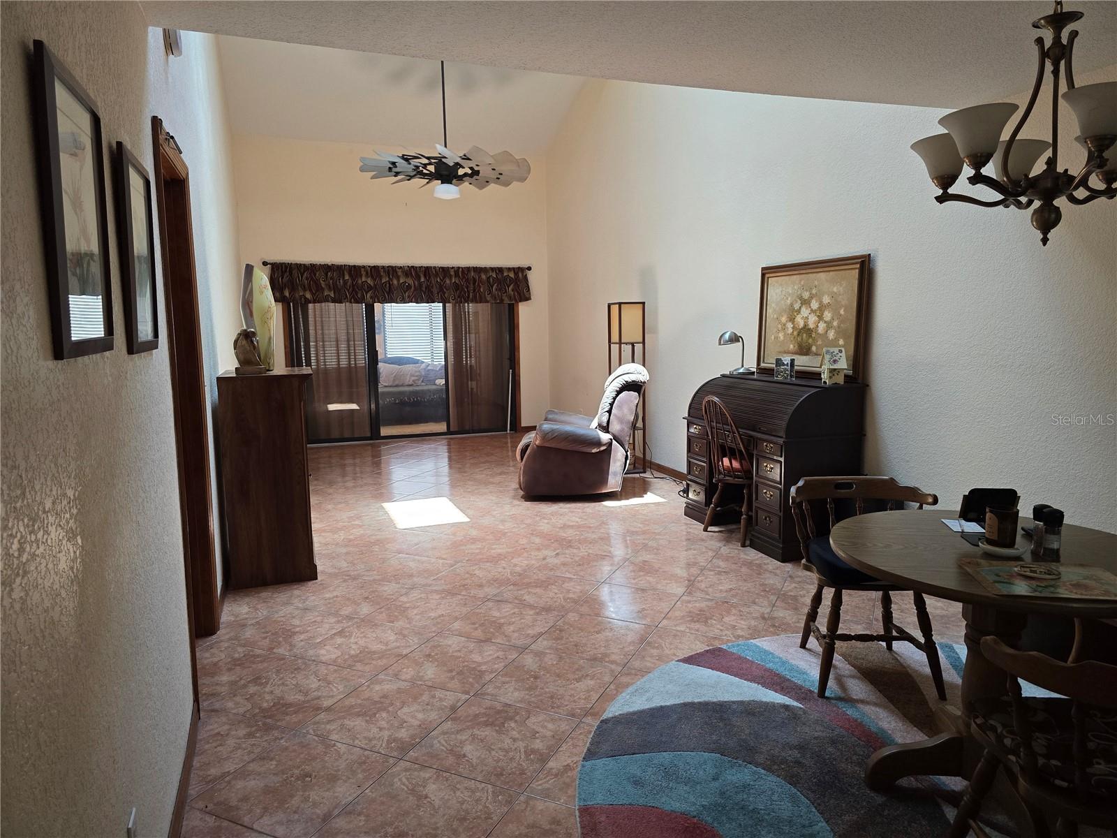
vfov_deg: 58.9
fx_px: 742
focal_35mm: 23
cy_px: 419
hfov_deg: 73.9
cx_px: 558
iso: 320
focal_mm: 6.3
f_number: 1.7
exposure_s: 1/120
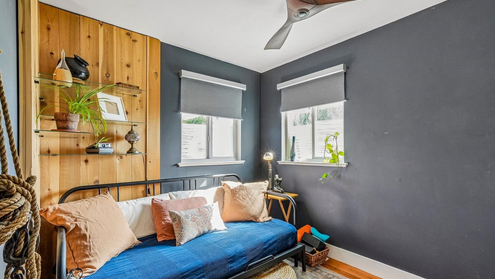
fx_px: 210
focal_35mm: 16
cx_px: 246
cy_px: 150
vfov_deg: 67.0
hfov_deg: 99.4
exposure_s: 1/5
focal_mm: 10
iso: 800
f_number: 8
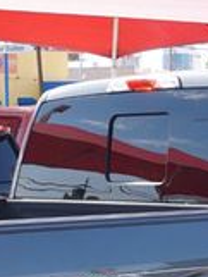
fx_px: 1008
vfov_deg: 15.0
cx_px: 119
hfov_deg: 11.8
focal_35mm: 126
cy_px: 349
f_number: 7.1
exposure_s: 1/100
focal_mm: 22
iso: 100
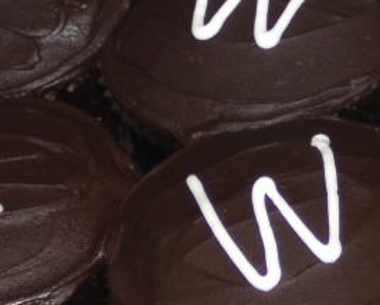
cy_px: 319
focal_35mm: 368
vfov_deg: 4.2
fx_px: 4143
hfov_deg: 5.2
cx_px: 505
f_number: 4.5
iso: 100
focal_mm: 70
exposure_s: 1/60
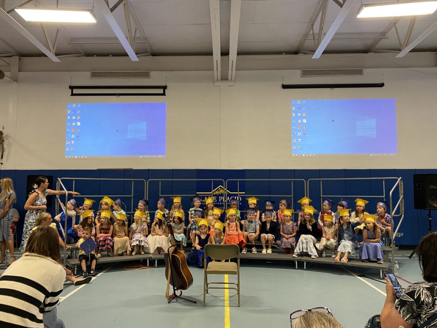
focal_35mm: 26
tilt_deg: +4.6
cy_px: 164
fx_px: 328
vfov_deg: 53.1
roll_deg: -0.7
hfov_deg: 67.3
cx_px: 218
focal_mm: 4.25
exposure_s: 1/60
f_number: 1.8
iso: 200
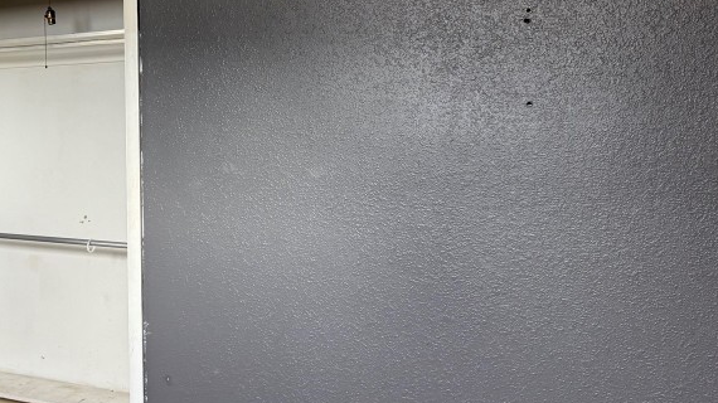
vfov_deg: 25.2
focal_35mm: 47
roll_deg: +1.2
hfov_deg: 42.1
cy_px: 127
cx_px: 159
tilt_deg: -1.5
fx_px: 894
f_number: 1.78
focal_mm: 6.76
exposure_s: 1/65
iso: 200
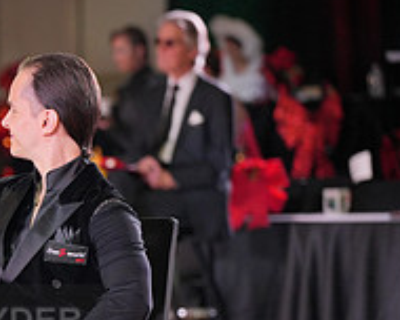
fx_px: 3741
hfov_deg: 6.1
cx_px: -122
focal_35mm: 316
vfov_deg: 4.9
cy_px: 340
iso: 1000
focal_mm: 110
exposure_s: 1/400
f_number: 2.8
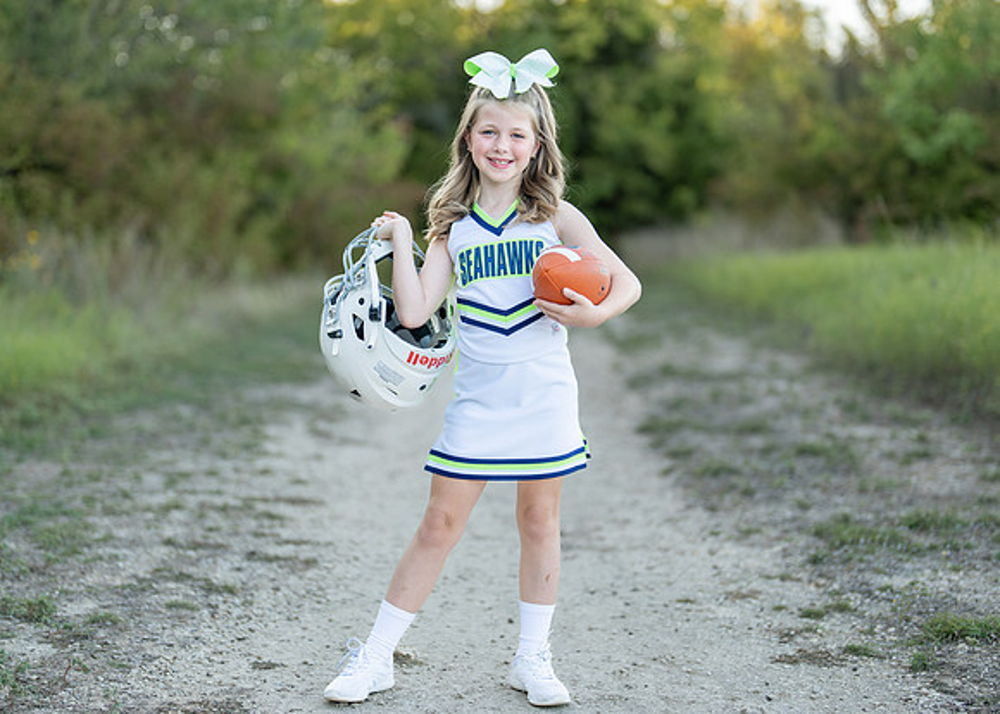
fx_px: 1819
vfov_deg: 22.2
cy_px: 332
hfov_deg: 30.7
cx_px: 484
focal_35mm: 64
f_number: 1.2
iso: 100
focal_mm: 50
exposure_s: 1/800
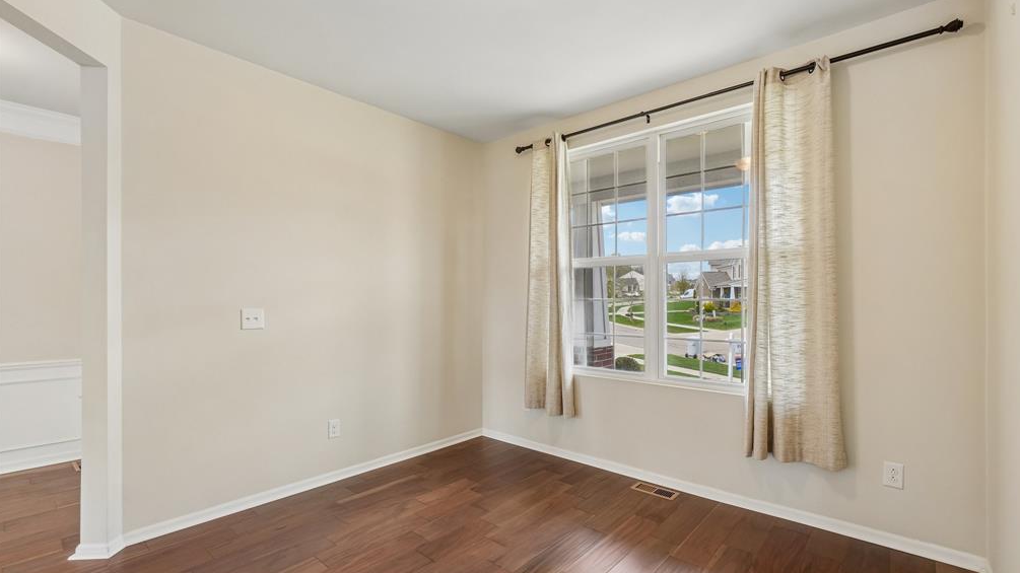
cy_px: 310
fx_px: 433
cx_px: 514
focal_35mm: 16
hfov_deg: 99.4
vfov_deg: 66.9
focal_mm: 10
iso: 320
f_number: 8
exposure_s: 1/30
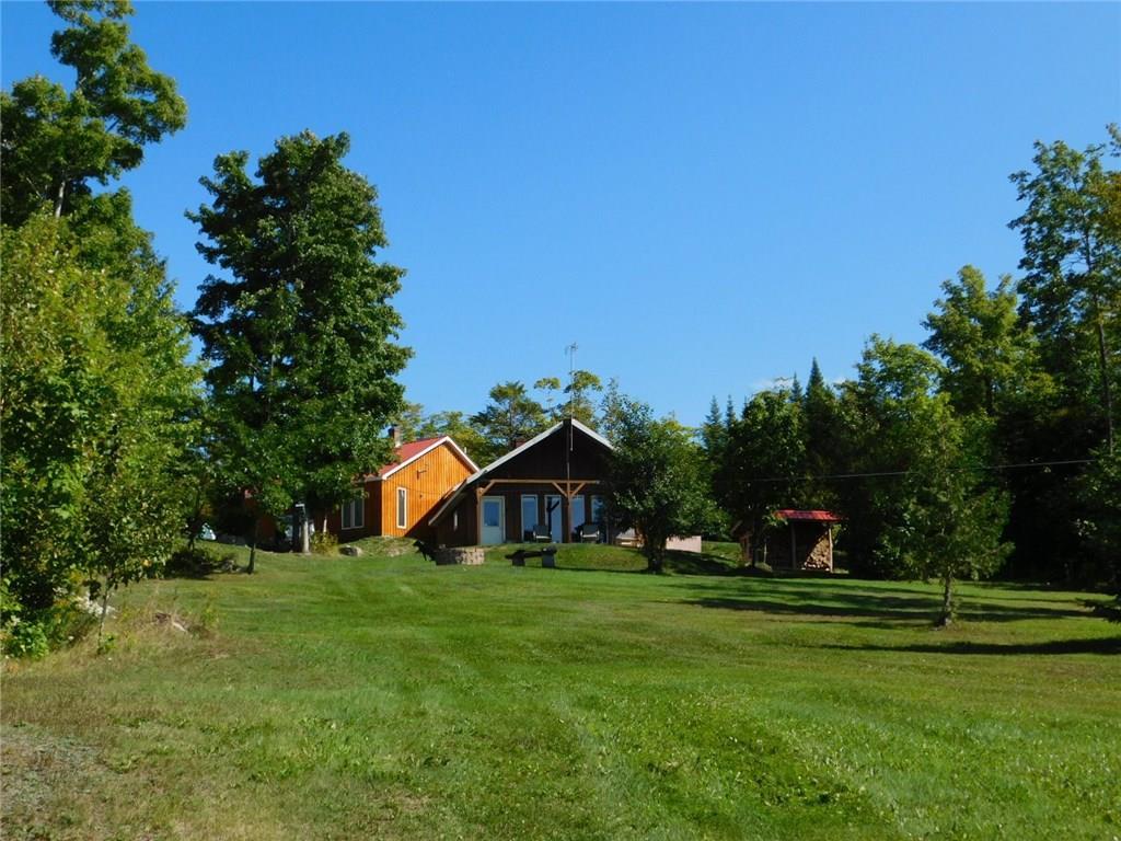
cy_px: 420
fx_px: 1295
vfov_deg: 36.0
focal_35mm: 40
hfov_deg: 46.8
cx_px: 560
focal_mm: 7.1
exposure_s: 1/1000
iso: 125
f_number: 3.6
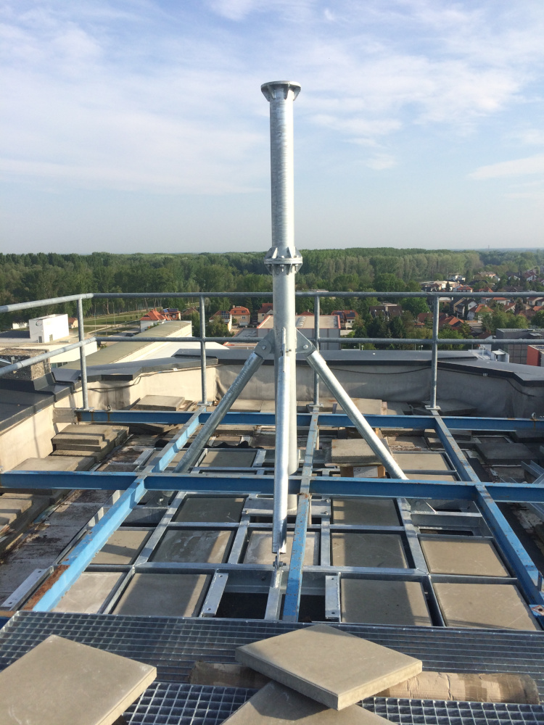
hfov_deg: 48.2
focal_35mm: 29
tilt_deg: -9.1
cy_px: 362
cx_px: 272
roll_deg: +1.8
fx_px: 608
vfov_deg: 61.7
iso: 32
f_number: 2.2
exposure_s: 1/1642
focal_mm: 4.15
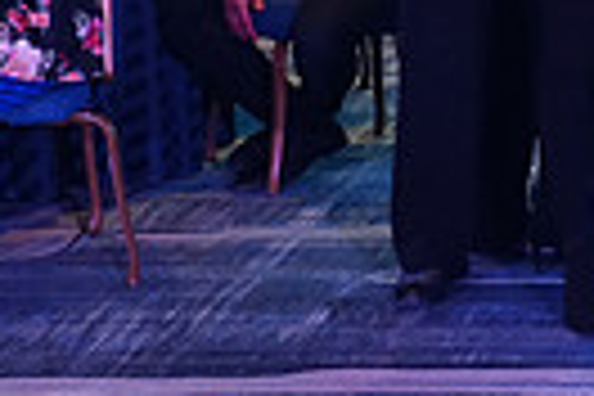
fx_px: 2607
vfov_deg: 8.3
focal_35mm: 158
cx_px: 1179
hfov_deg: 11.7
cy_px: -335
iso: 2500
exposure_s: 1/250
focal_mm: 36
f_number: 4
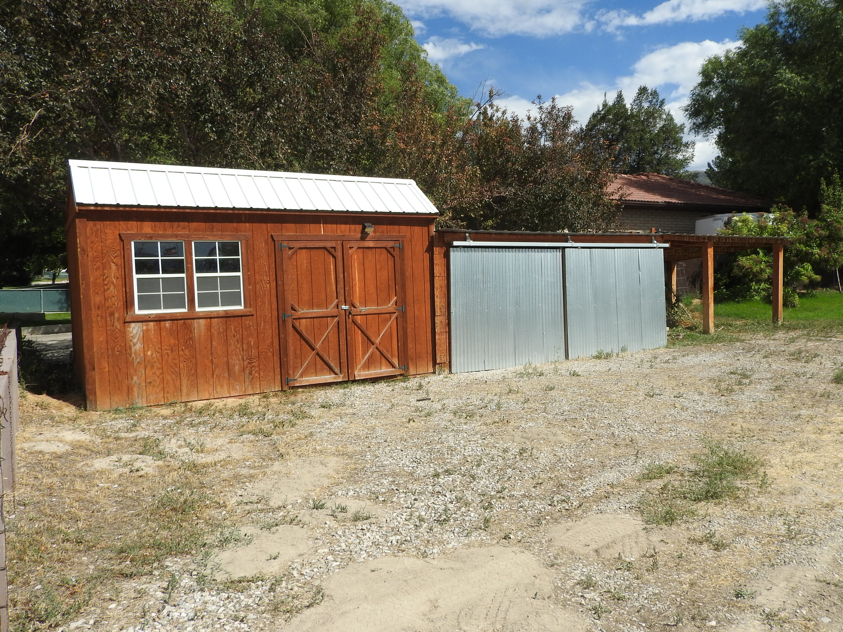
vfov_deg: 51.4
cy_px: 309
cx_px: 450
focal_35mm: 27
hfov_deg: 65.3
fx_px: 658
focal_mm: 4.3
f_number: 3.3
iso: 100
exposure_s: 1/2000
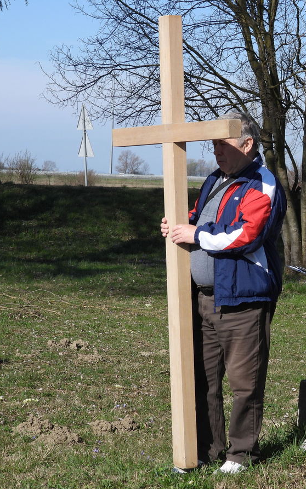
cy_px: 244
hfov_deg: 11.4
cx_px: 314
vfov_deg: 18.3
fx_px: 1521
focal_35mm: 114
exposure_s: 1/1250
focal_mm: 14.4
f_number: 3.5
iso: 100
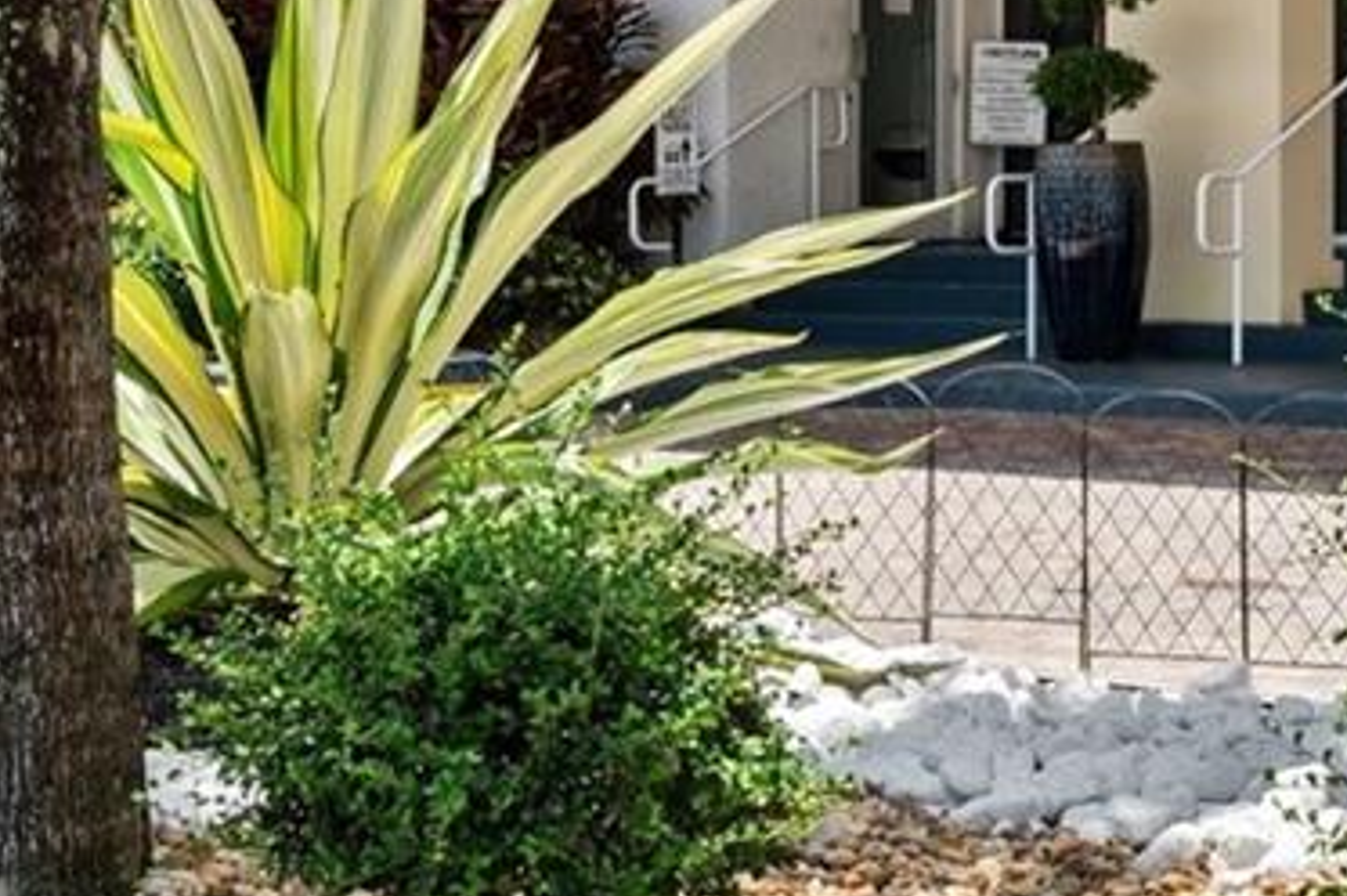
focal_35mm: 90
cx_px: 1228
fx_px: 3364
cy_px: 157
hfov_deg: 22.1
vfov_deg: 15.1
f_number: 8
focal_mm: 21
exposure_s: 1/320
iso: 200
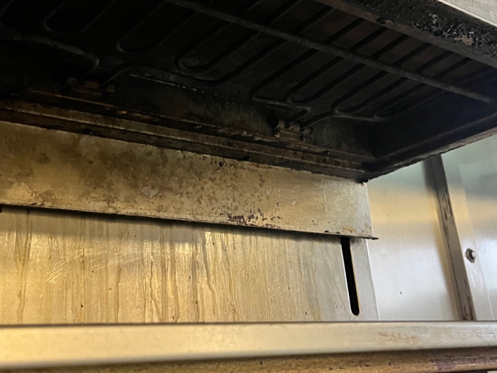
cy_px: 100
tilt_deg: +23.0
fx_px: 646
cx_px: 212
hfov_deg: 42.0
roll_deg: +4.1
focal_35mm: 45
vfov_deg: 31.7
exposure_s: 1/25
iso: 500
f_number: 1.6
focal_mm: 5.1
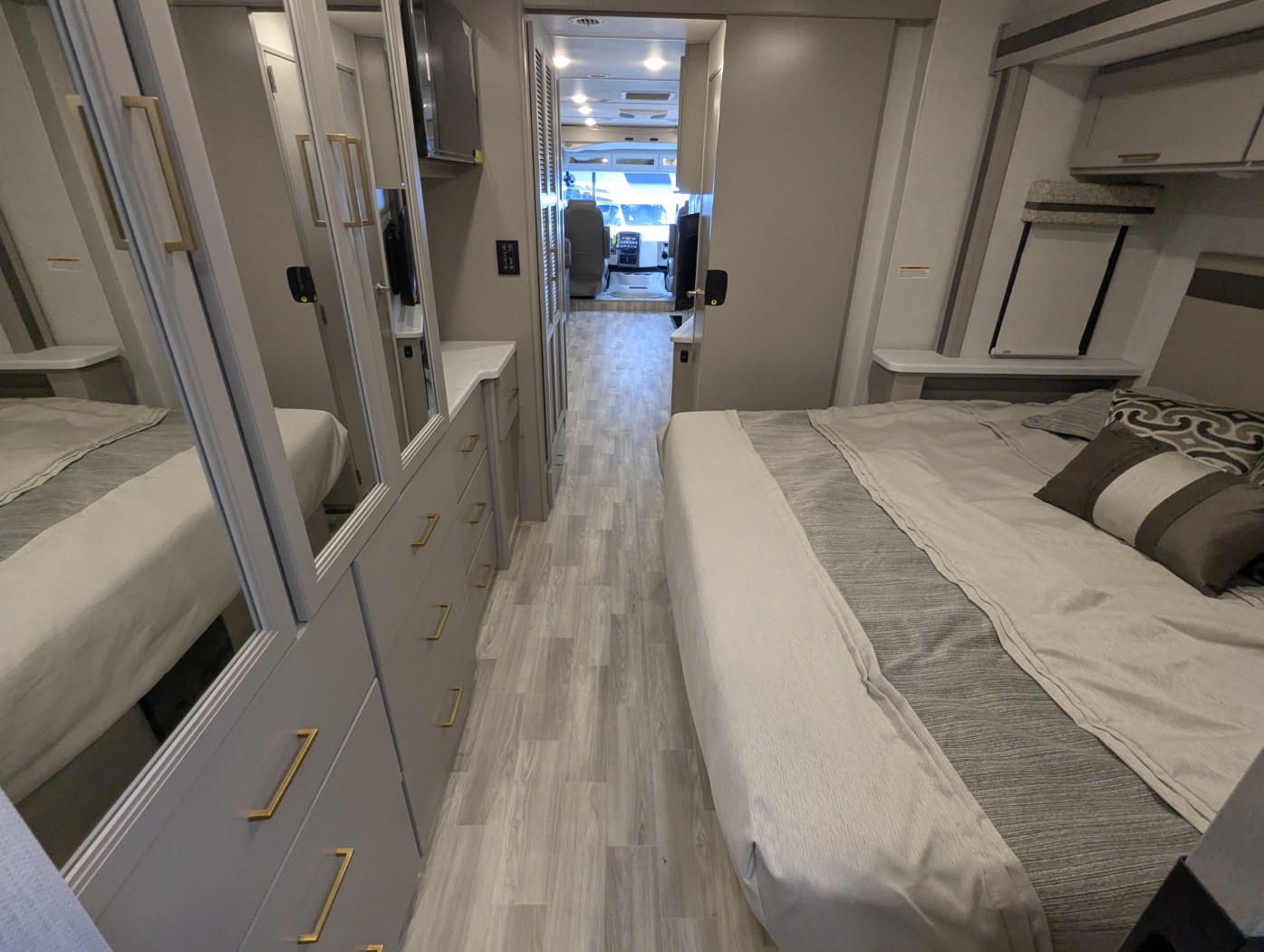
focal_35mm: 16
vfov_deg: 78.2
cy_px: 476
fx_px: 585
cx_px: 632
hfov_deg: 94.4
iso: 343
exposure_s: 1/130
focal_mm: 2.35
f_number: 2.2
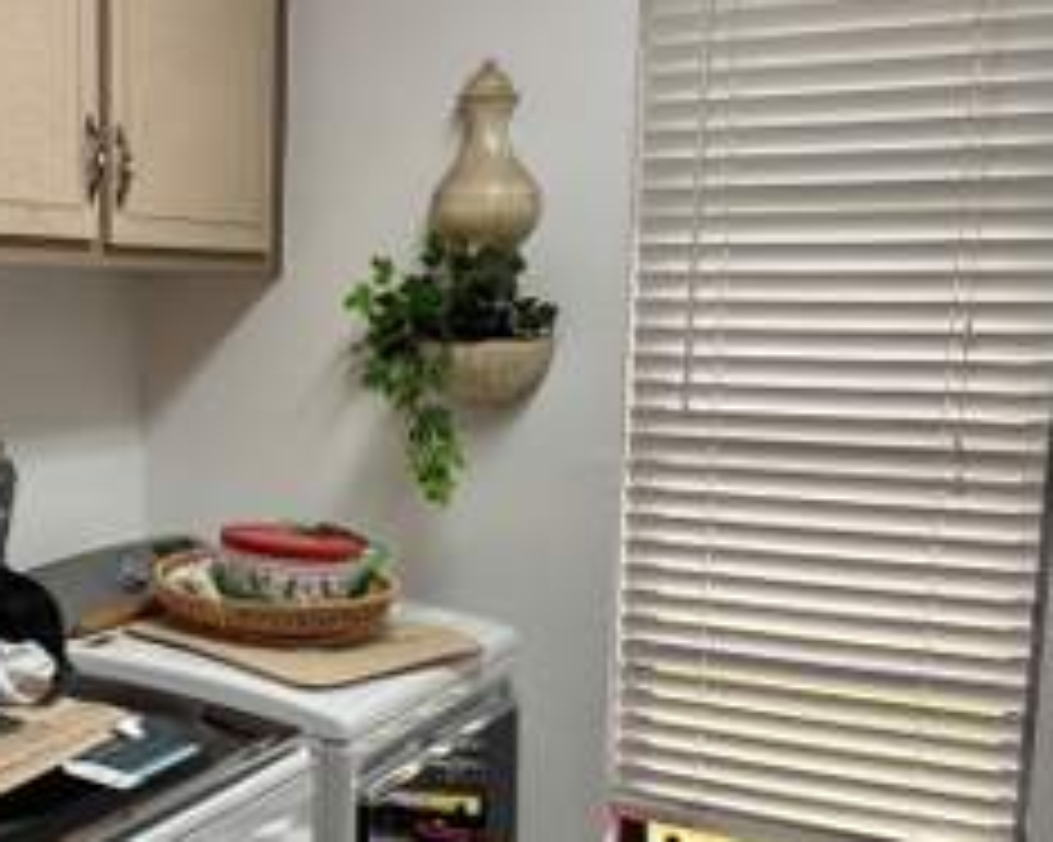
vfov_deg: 28.9
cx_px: 225
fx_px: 1620
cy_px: 572
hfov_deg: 35.0
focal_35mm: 52
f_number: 1.6
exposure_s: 1/60
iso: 80
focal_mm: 5.96
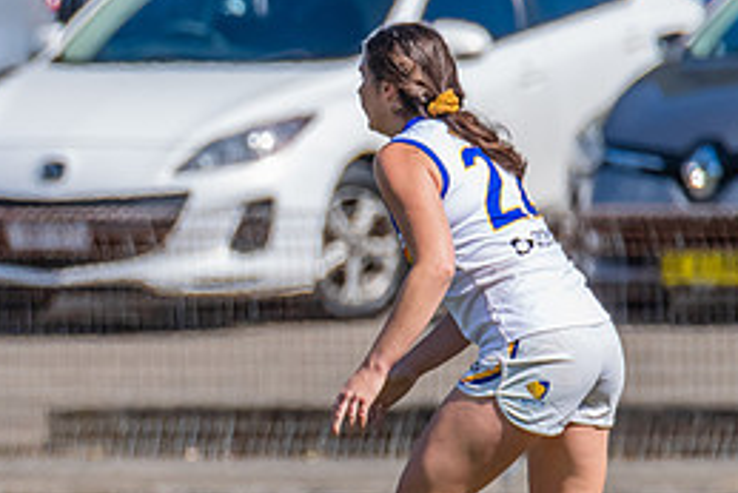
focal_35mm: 2014
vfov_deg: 0.7
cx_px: -363
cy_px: 330
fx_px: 41308
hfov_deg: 1.0
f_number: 9
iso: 800
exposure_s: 1/1600
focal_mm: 600
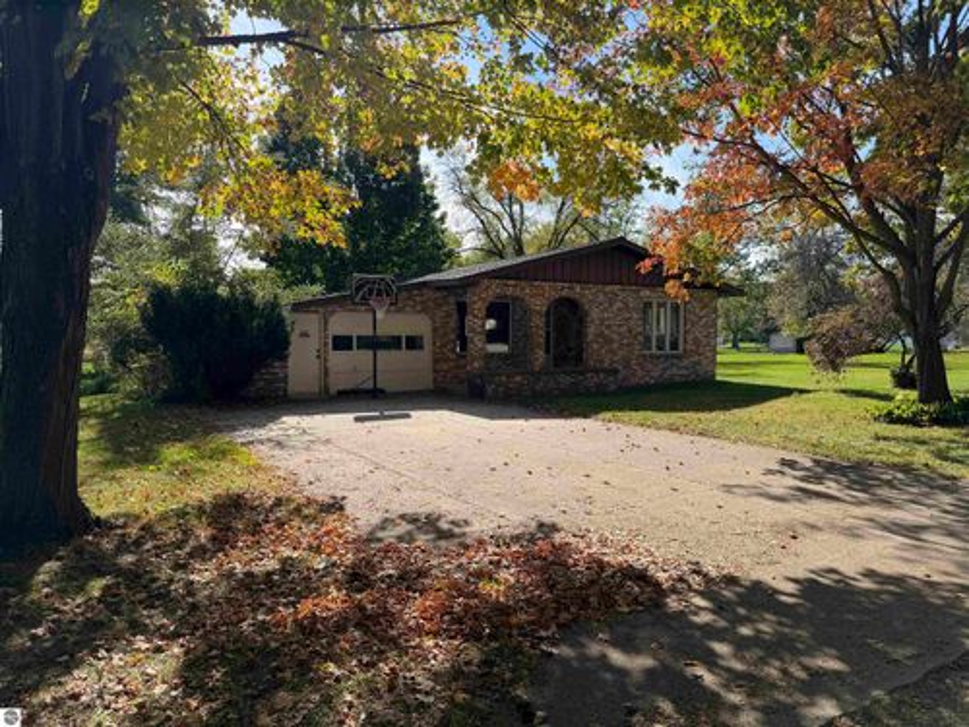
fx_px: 672
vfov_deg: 56.8
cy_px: 364
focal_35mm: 24
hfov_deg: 71.6
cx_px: 484
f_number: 1.78
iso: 80
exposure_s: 1/2703
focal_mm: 6.76
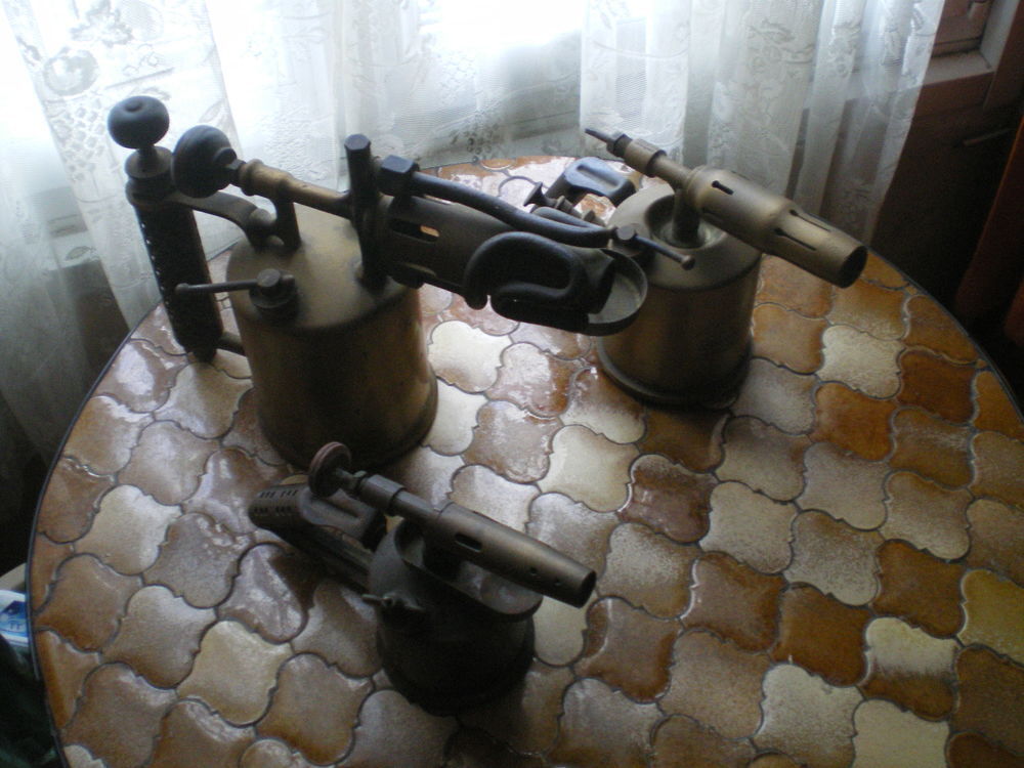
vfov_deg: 37.7
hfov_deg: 49.0
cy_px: 384
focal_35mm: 38
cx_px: 512
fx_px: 1124
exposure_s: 1/15
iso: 400
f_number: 3.1
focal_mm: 6.3
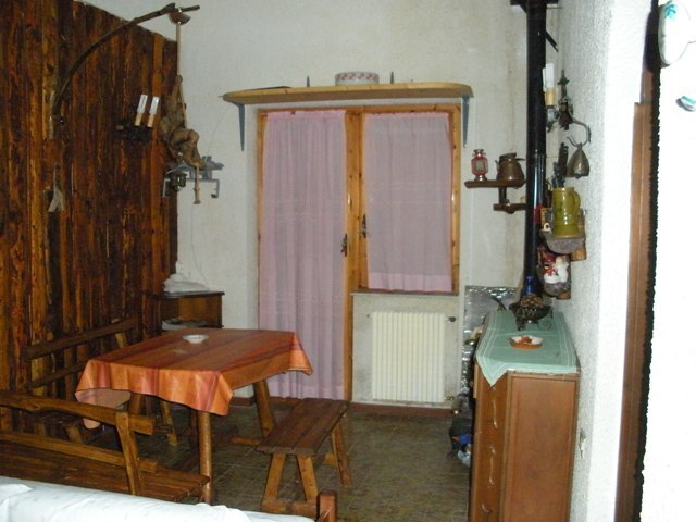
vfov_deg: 39.7
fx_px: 724
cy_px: 261
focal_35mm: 36
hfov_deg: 51.4
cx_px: 348
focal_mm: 6.3
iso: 800
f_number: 3.5
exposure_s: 1/8
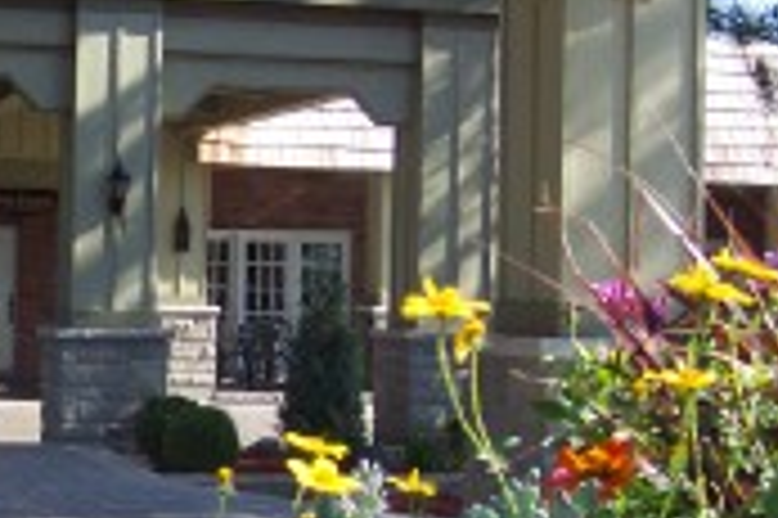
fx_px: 1900
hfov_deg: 23.0
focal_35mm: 88
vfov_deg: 15.5
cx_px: 238
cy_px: 230
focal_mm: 8
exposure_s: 1/700
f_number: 2.8
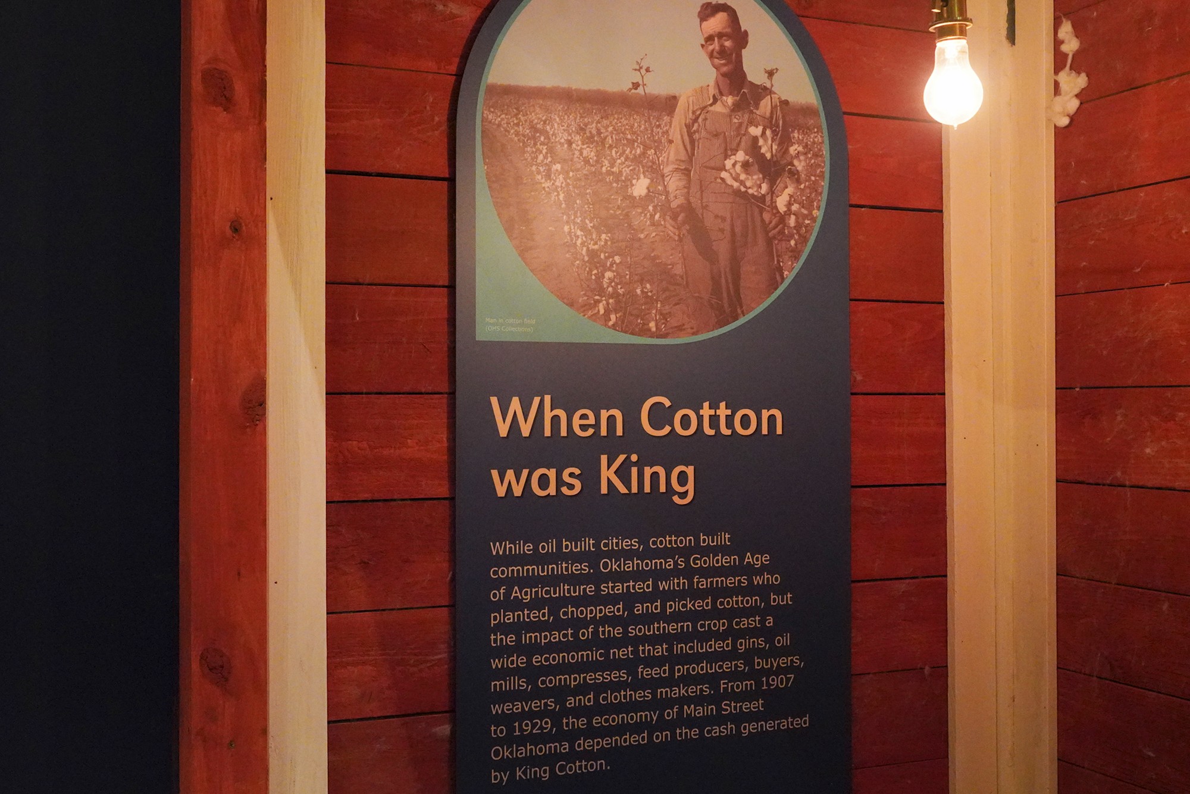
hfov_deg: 61.9
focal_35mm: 30
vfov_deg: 43.6
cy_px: 397
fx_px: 992
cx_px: 595
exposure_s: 1/100
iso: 10000
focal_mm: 30
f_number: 5.6
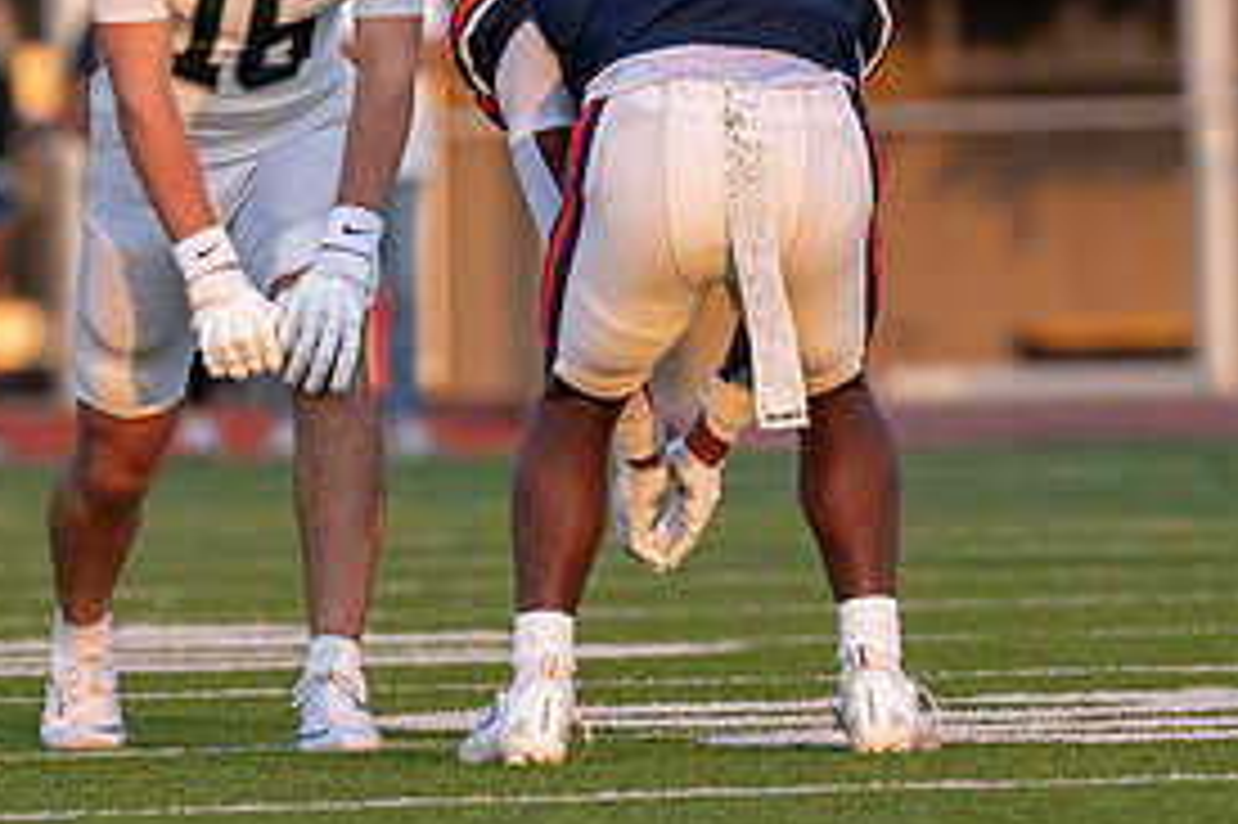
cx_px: 397
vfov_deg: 1.3
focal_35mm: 1070
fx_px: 36773
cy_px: 72
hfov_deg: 1.9
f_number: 2.8
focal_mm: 200
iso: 640
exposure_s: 1/2500
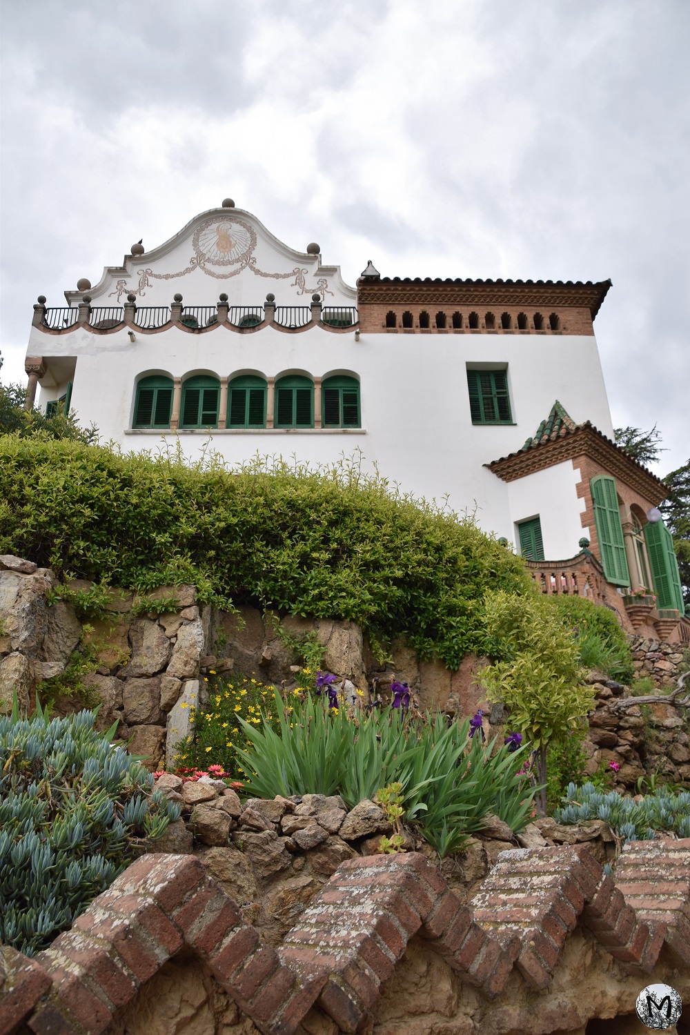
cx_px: 345
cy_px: 518
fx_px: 776
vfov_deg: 67.4
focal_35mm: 27
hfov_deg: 47.9
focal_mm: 18
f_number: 8
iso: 280
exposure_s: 1/250
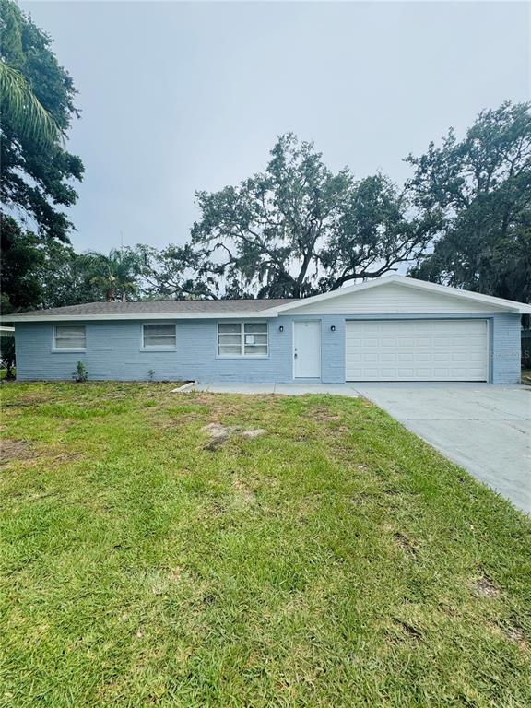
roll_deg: +0.4
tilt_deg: -1.1
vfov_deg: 102.1
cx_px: 266
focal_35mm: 14
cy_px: 354
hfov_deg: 85.7
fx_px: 286
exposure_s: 1/1567
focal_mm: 2.22
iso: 50
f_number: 2.2
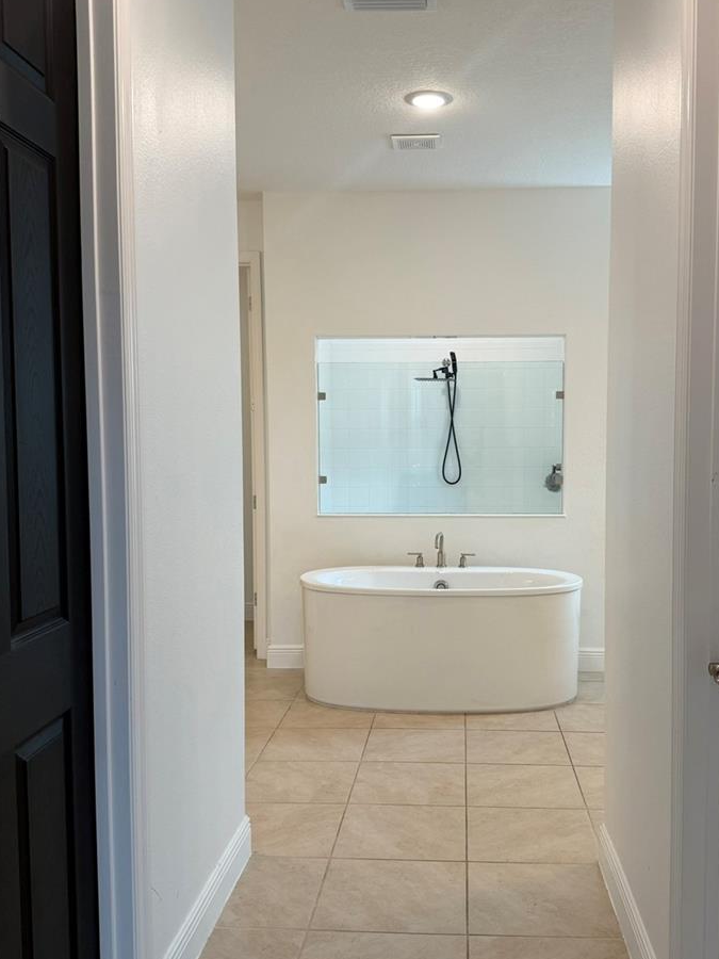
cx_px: 422
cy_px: 489
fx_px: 886
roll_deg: -2.2
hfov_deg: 44.0
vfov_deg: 56.8
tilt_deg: -3.3
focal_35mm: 32
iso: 100
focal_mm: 6.76
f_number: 1.78
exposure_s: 1/120
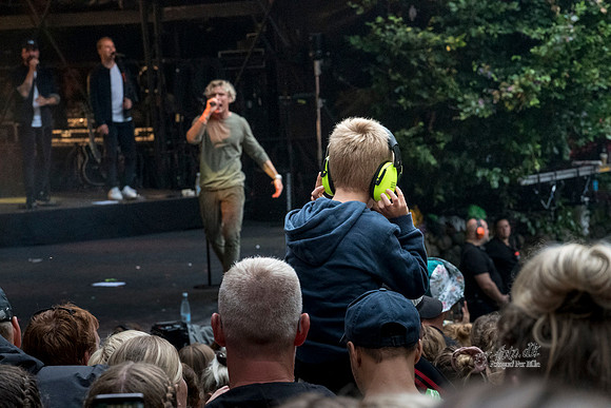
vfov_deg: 10.0
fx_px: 2326
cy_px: 204
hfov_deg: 15.0
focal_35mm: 137
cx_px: 306
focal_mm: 137
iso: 20000
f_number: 13
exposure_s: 1/800
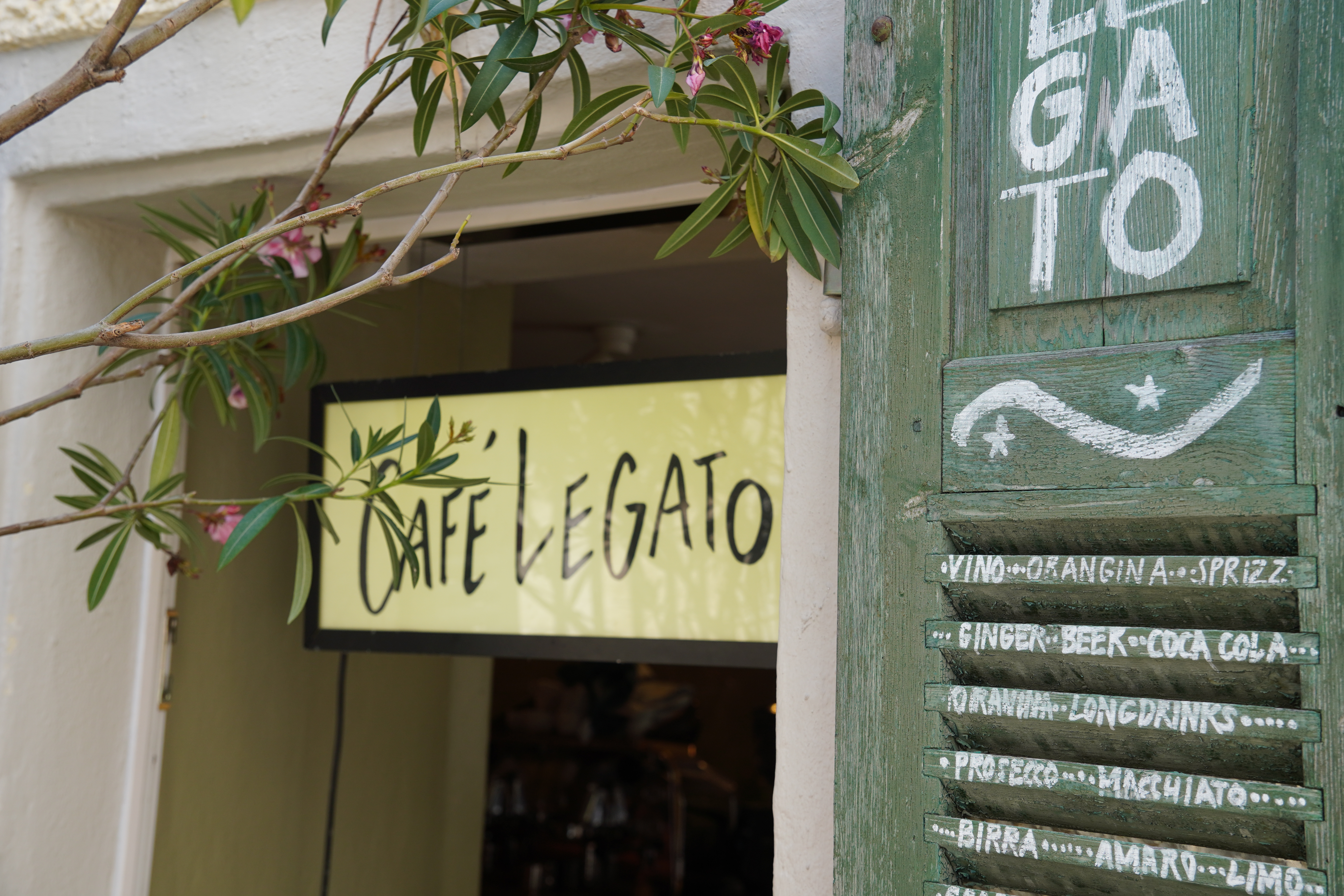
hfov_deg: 38.9
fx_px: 1904
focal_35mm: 51
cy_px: 448
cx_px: 672
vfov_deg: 26.5
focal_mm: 34
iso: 160
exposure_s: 1/160
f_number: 4
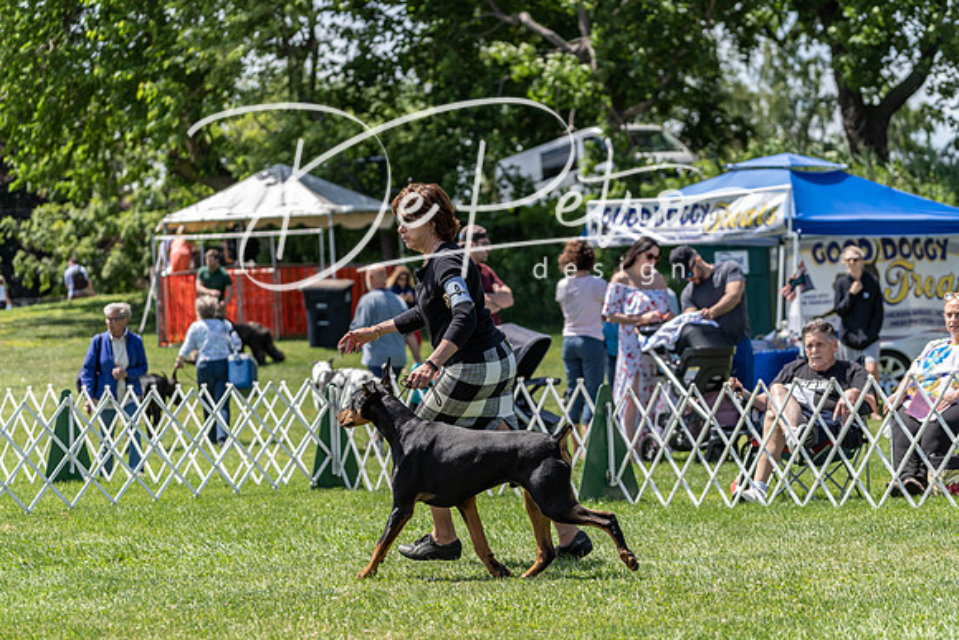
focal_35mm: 112
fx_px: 2996
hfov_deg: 18.2
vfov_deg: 12.2
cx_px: 480
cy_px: 320
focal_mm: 110
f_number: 4
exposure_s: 1/1250
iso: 320
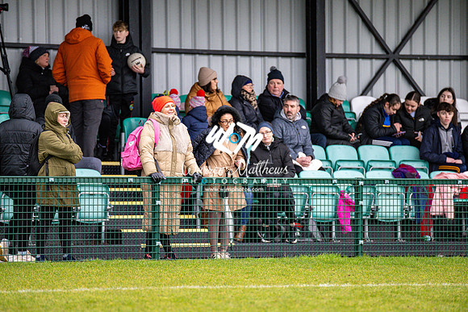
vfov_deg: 4.6
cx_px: 234
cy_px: 156
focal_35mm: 300
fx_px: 3901
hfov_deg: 6.9
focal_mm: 300
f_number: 2.8
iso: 1800
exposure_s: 1/640
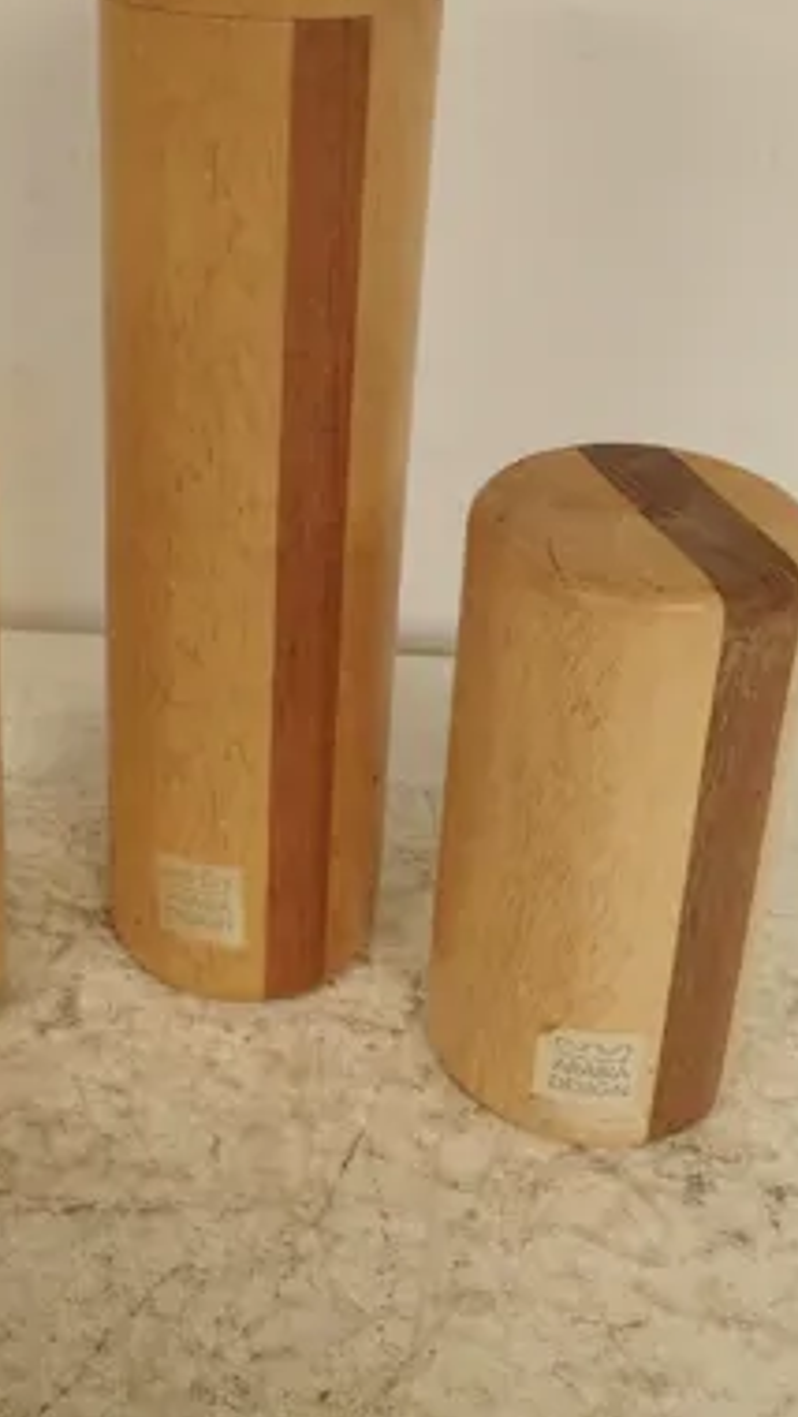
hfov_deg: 27.3
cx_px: 194
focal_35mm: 43
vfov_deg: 46.5
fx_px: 1616
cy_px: 462
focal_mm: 4.5
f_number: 2
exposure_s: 1/40
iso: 200
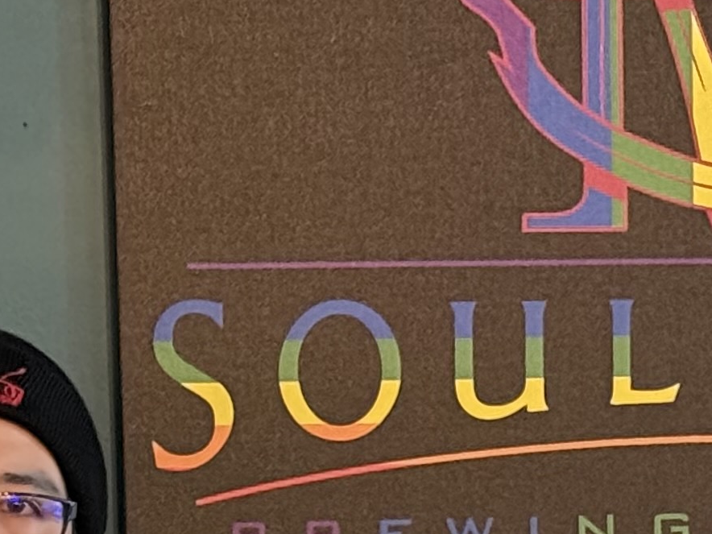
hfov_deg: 9.0
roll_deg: +0.6
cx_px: 789
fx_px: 4505
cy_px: 743
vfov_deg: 6.7
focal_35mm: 219
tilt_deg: -6.6
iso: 640
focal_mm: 6.76
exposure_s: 1/30
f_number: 1.78
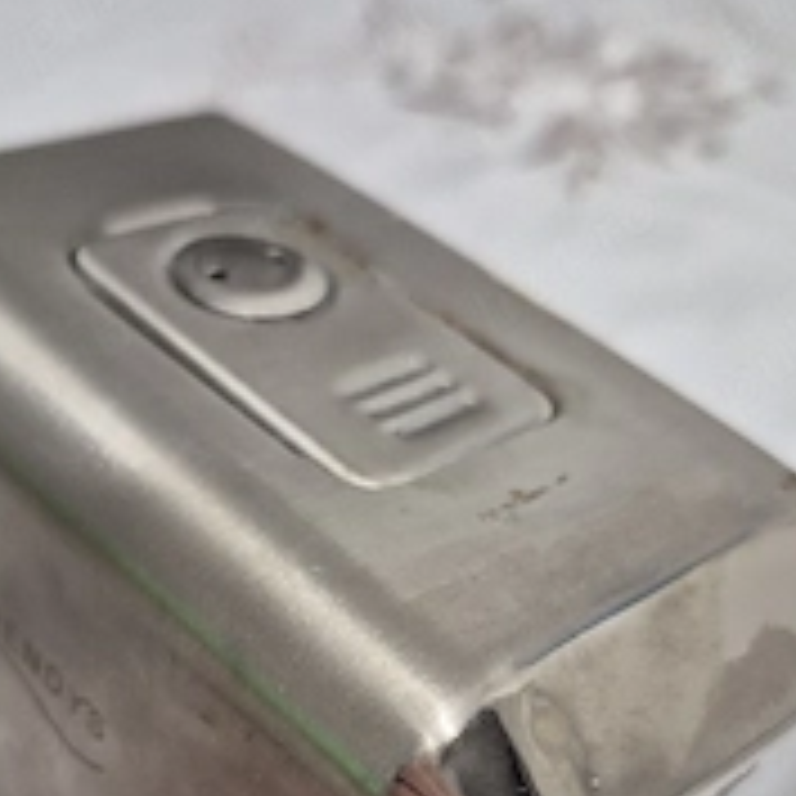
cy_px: 706
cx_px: 252
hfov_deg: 36.3
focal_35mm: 46
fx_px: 1197
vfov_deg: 34.8
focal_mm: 5.4
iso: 160
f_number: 1.8
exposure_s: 1/50
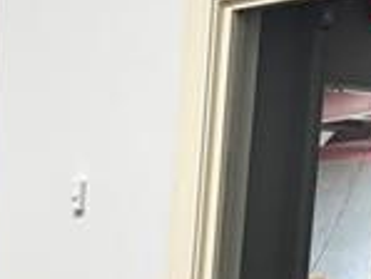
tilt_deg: -7.2
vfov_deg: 13.5
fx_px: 1105
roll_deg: +1.5
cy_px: 431
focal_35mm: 103
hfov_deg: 16.8
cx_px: -229
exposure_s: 1/120
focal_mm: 6.76
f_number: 1.78
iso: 160
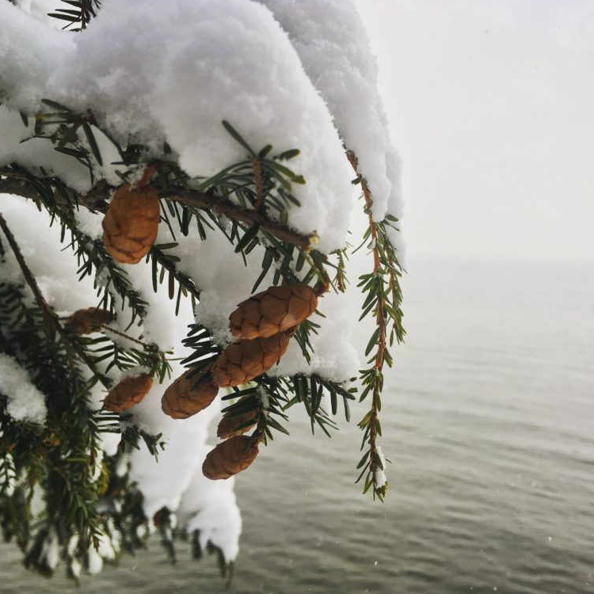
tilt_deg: -4.7
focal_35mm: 35
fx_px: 679
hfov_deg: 46.9
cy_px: 295
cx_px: 366
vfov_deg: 47.2
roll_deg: -2.3
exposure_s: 1/430
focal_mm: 4.15
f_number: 2.2
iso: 25
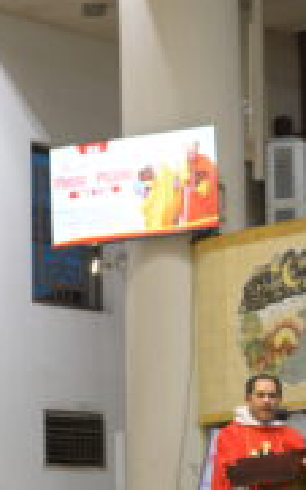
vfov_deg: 23.0
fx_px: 1202
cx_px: 257
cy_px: 176
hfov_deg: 14.4
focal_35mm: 90
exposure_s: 1/200
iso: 2000
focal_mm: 40
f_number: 2.8
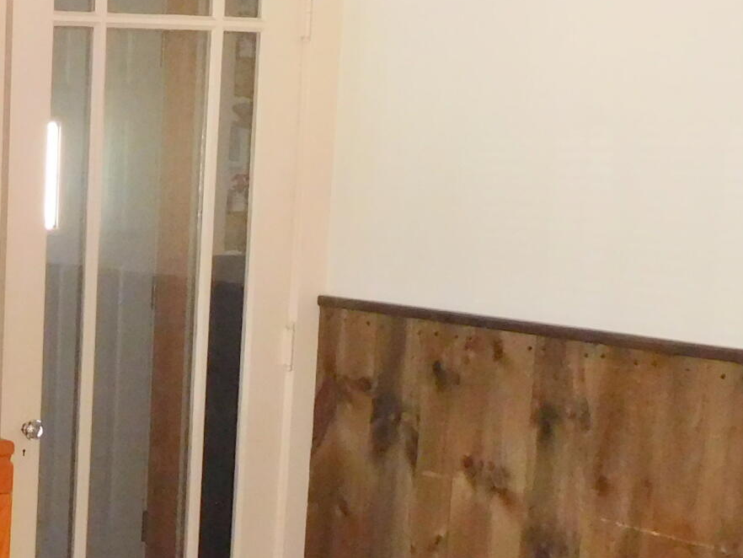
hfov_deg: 21.0
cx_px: -219
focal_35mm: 85
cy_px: 470
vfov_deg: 17.2
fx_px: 1825
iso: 500
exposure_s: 1/30
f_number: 3.4
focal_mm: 4.5
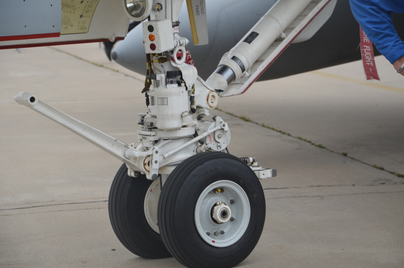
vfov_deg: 8.7
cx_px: 202
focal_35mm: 158
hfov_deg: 13.1
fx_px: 1764
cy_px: 134
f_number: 7.1
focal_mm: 105
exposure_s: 1/200
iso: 200
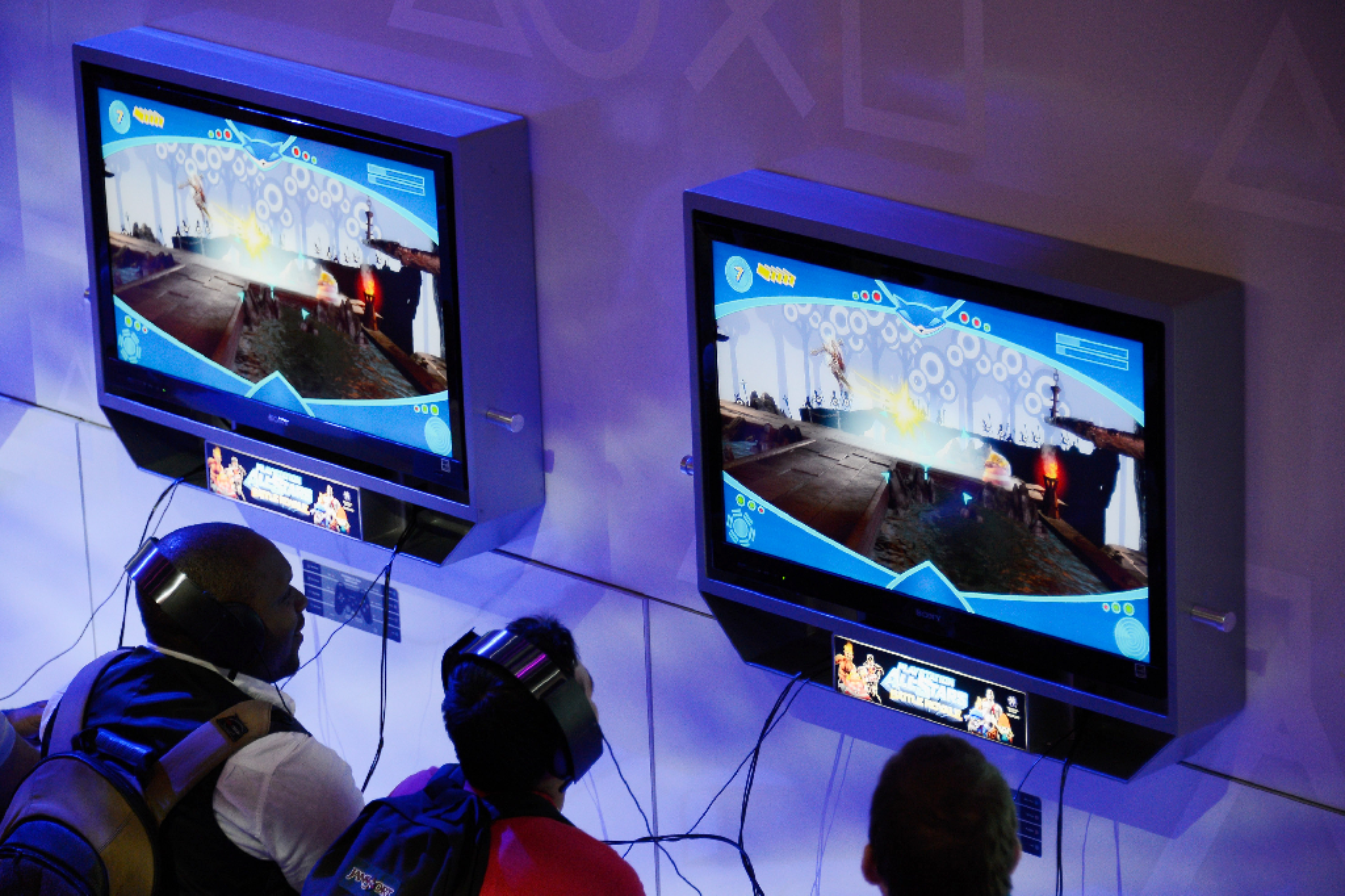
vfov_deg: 9.1
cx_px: 672
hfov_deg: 13.7
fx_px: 5602
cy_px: 448
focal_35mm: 150
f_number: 5.6
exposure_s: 1/100
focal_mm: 150
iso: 2500
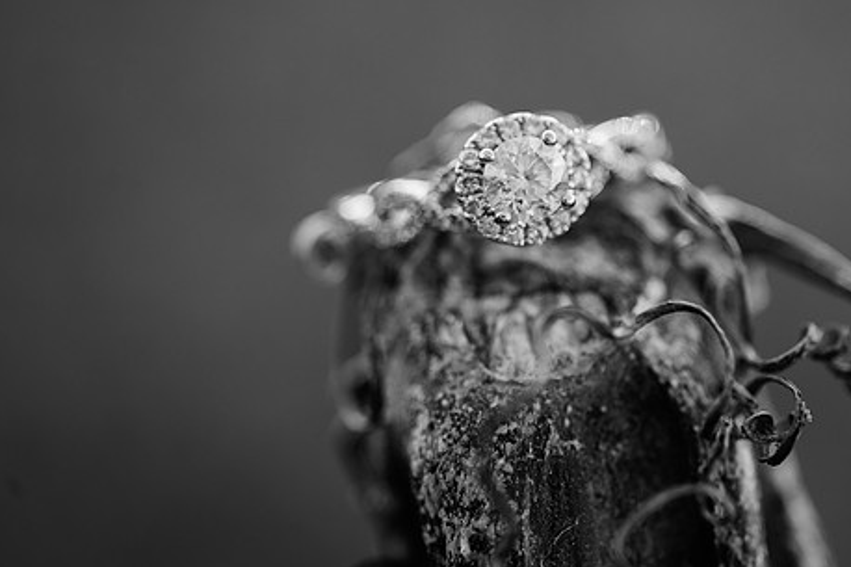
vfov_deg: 17.9
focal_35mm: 76
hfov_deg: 26.6
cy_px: 238
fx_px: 1796
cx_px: 517
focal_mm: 60
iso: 400
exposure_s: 1/250
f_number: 4.5
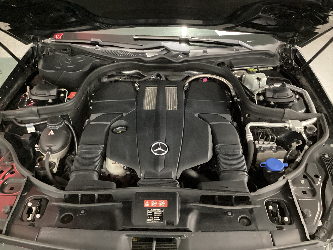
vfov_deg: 45.4
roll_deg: -0.2
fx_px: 298
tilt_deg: -36.0
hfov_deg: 58.4
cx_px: 166
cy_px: 125
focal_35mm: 31
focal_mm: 3.3
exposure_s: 1/17
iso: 800
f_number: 2.4
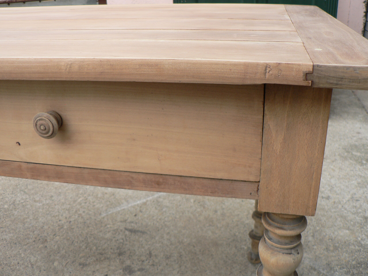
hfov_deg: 51.4
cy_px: 138
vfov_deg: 39.7
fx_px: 383
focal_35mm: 36
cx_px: 184
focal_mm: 6
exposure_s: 1/160
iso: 80
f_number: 2.8
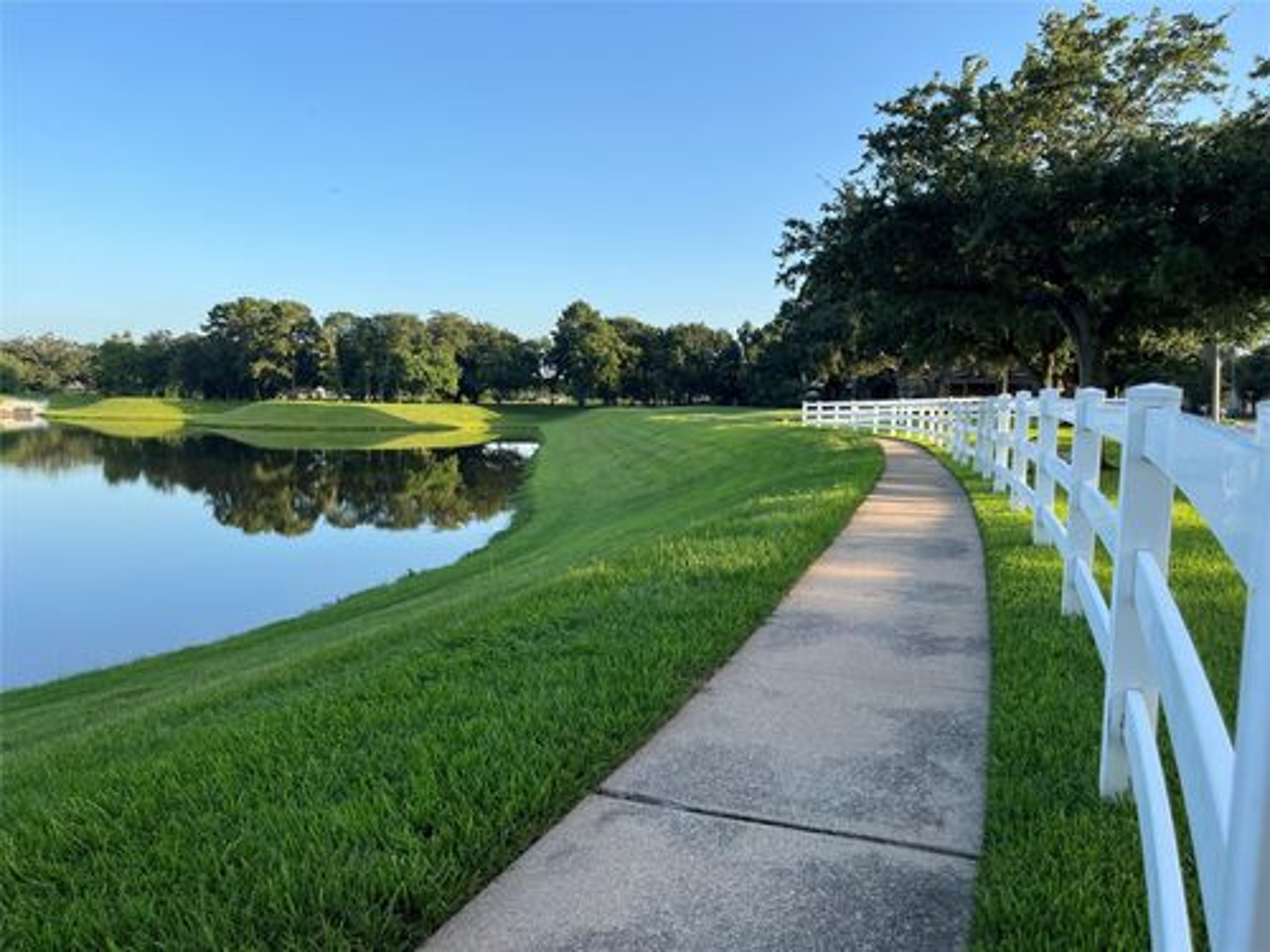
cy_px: 476
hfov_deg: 67.3
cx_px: 635
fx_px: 954
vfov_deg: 53.1
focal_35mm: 26
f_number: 1.6
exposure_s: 1/906
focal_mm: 5.1
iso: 50
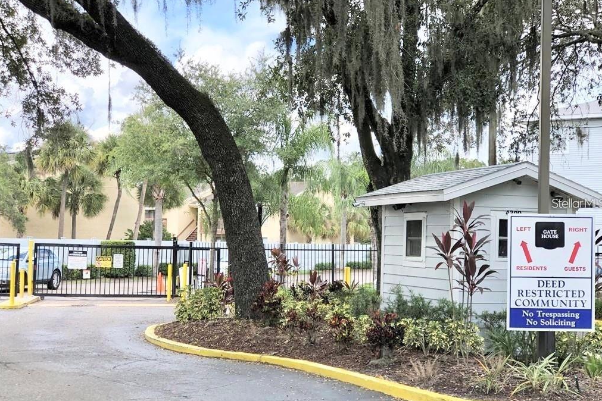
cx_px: 303
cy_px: 203
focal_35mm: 60
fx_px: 1003
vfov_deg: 22.6
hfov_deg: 33.4
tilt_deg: +3.2
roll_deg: -1.8
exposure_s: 1/268
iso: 20
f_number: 2.8
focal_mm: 6.6
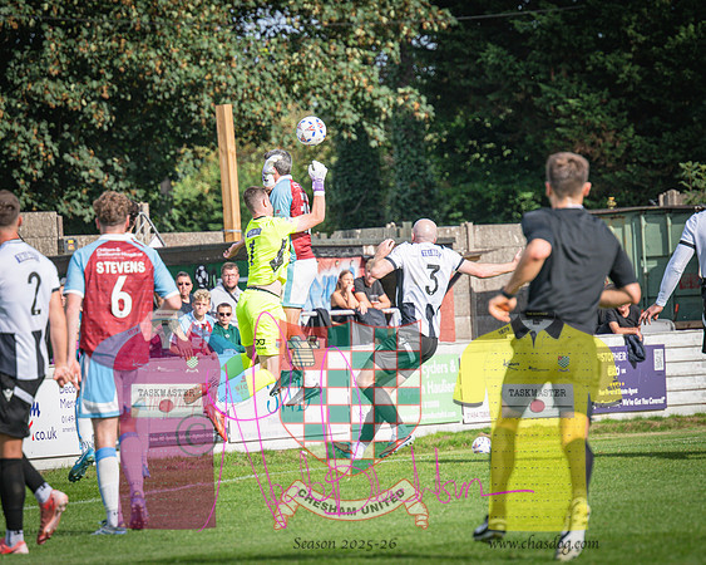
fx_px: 6166
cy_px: 282
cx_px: 353
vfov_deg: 5.2
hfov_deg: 6.6
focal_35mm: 295
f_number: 4
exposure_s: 1/1600
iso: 200
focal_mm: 175
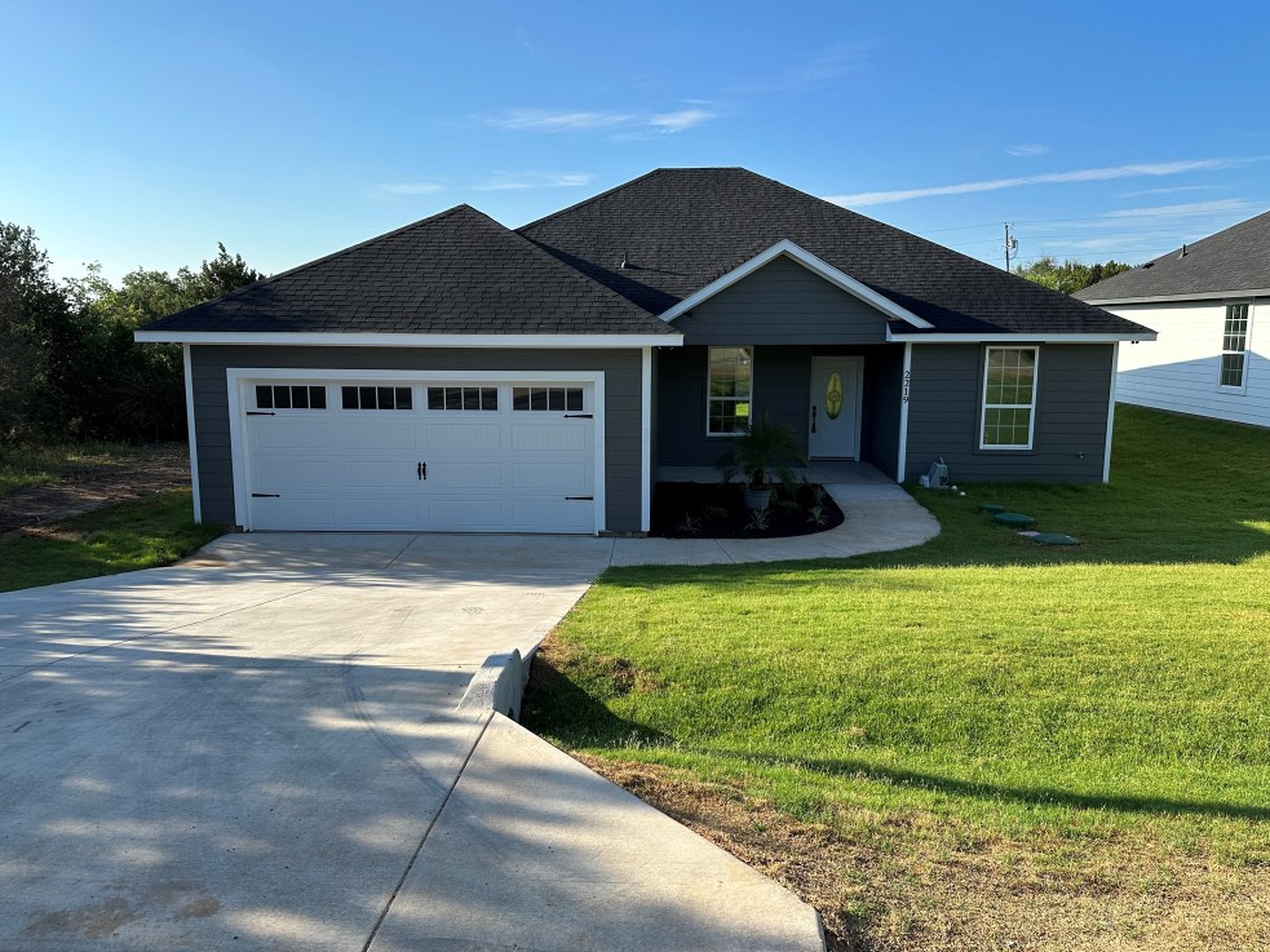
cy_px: 457
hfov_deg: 69.4
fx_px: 917
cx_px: 611
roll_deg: -0.5
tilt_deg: -8.9
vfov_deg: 54.9
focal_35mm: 25
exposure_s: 1/3472
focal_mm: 6.86
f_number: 1.78
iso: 80
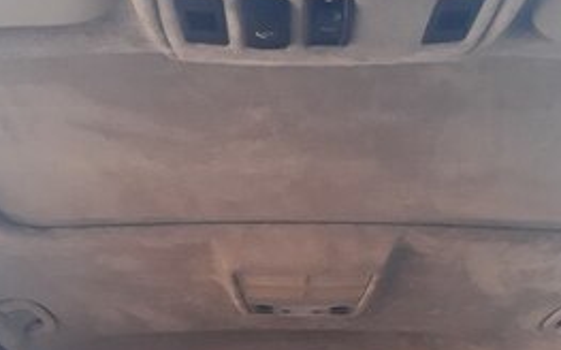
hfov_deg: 33.0
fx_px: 947
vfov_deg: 19.6
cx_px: 277
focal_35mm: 62
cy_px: 431
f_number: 1.9
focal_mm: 2.91
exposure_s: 1/33
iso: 50
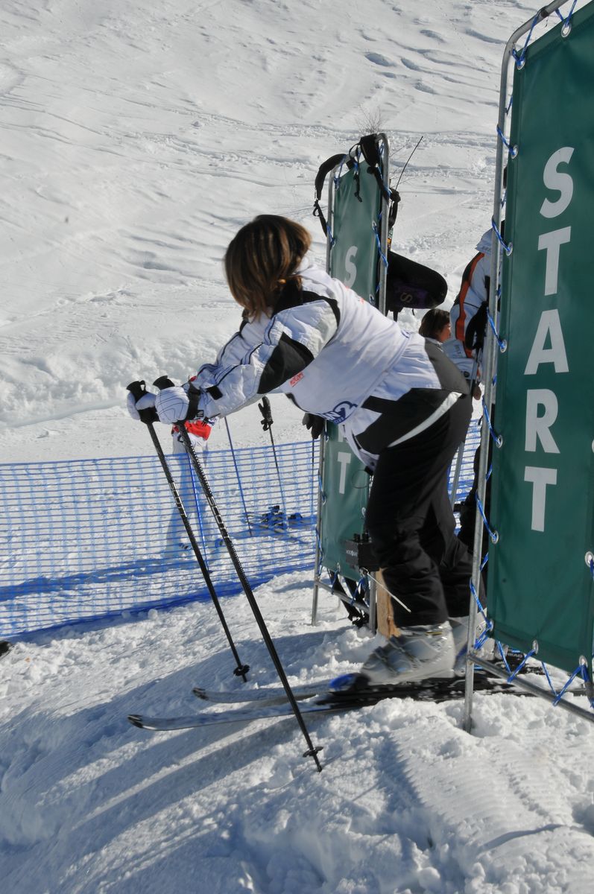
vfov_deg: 46.4
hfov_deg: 31.8
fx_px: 1042
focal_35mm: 42
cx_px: 297
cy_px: 447
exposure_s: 1/125
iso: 200
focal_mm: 28
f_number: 25
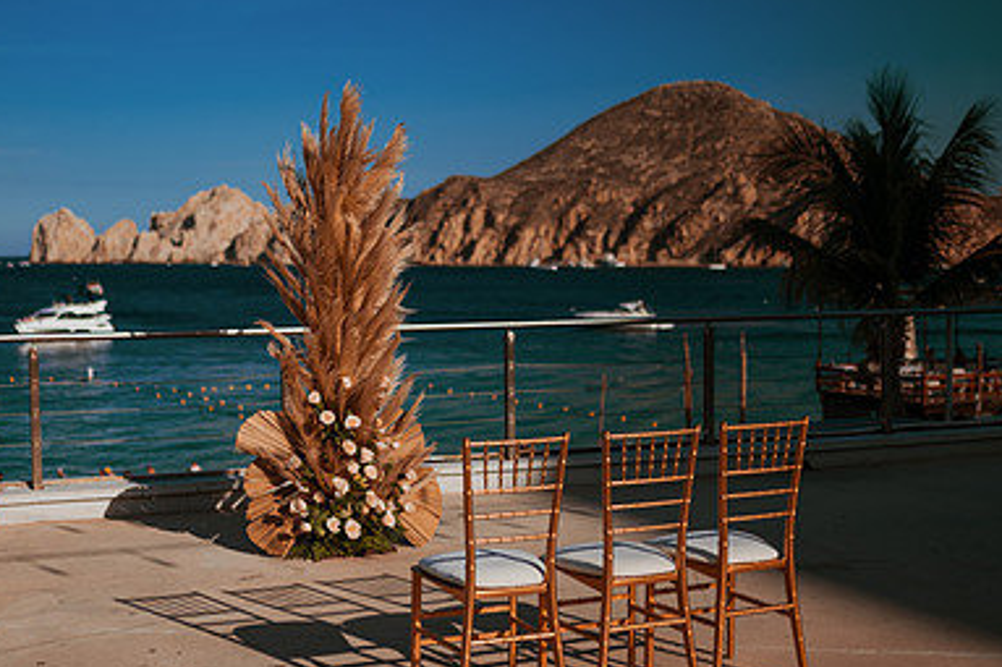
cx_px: 327
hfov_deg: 37.1
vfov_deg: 25.4
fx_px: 1474
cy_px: 264
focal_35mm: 53
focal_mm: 35
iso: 50
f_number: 1.4
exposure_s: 1/8000
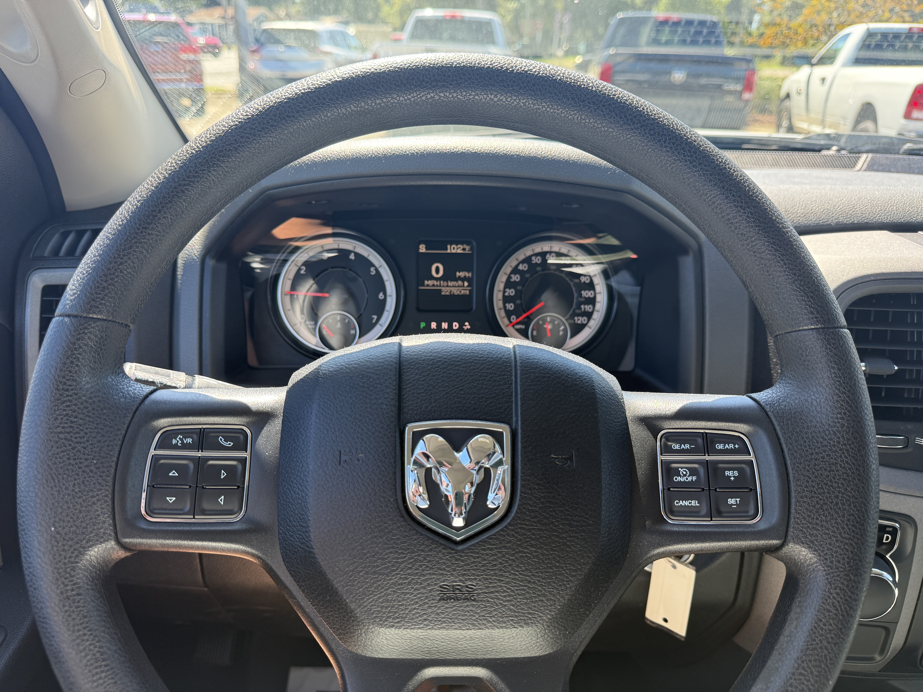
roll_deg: -1.8
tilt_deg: -24.6
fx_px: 640
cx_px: 462
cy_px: 346
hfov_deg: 71.6
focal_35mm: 24
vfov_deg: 56.8
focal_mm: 6.76
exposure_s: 1/261
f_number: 1.78
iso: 100
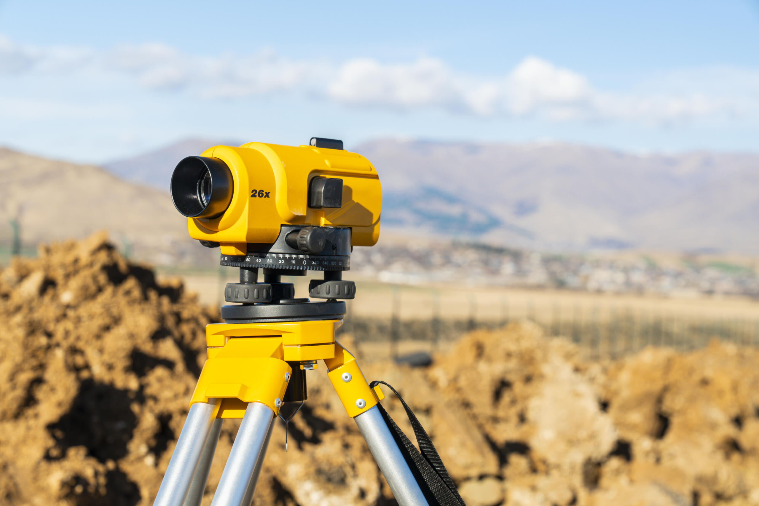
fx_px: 1476
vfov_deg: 19.5
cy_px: 253
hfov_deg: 28.8
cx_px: 380
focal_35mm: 70
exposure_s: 1/125
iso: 400
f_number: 8
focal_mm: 70
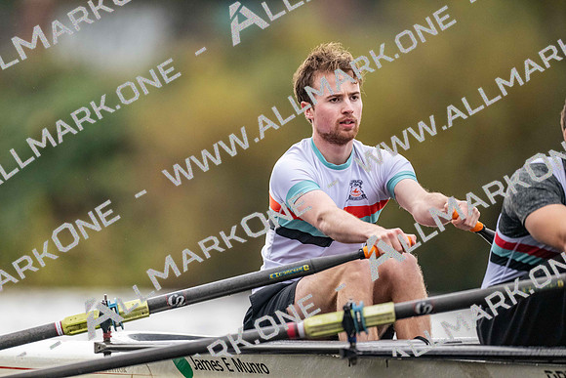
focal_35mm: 600
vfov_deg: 2.3
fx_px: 9435
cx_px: 283
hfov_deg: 3.4
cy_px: 189
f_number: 4
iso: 4500
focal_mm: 600
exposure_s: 1/2500
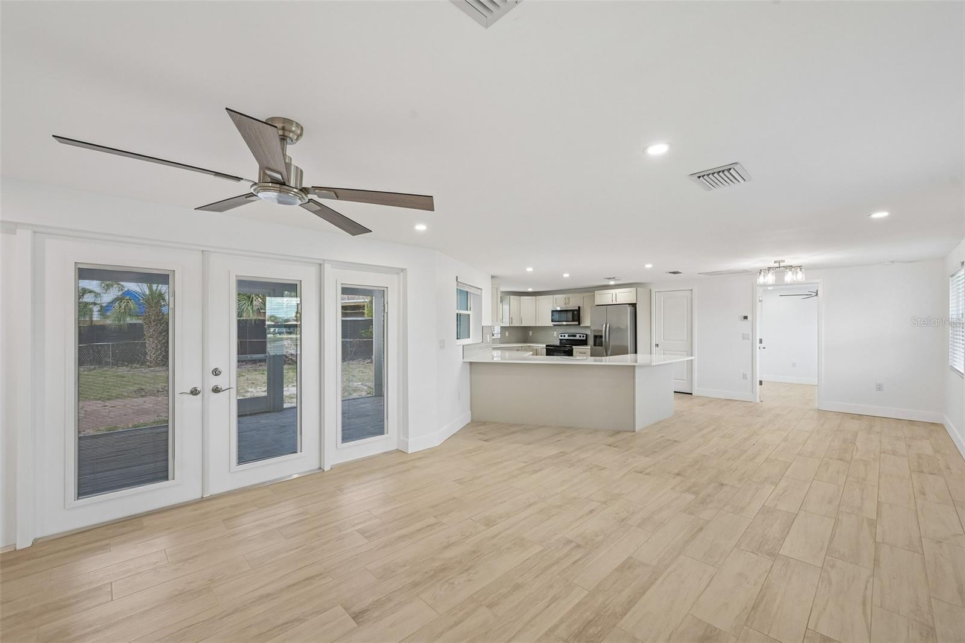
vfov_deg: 81.2
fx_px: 375
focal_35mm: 14
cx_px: 482
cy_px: 322
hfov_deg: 104.3
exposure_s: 1/50
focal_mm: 14
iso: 400
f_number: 8
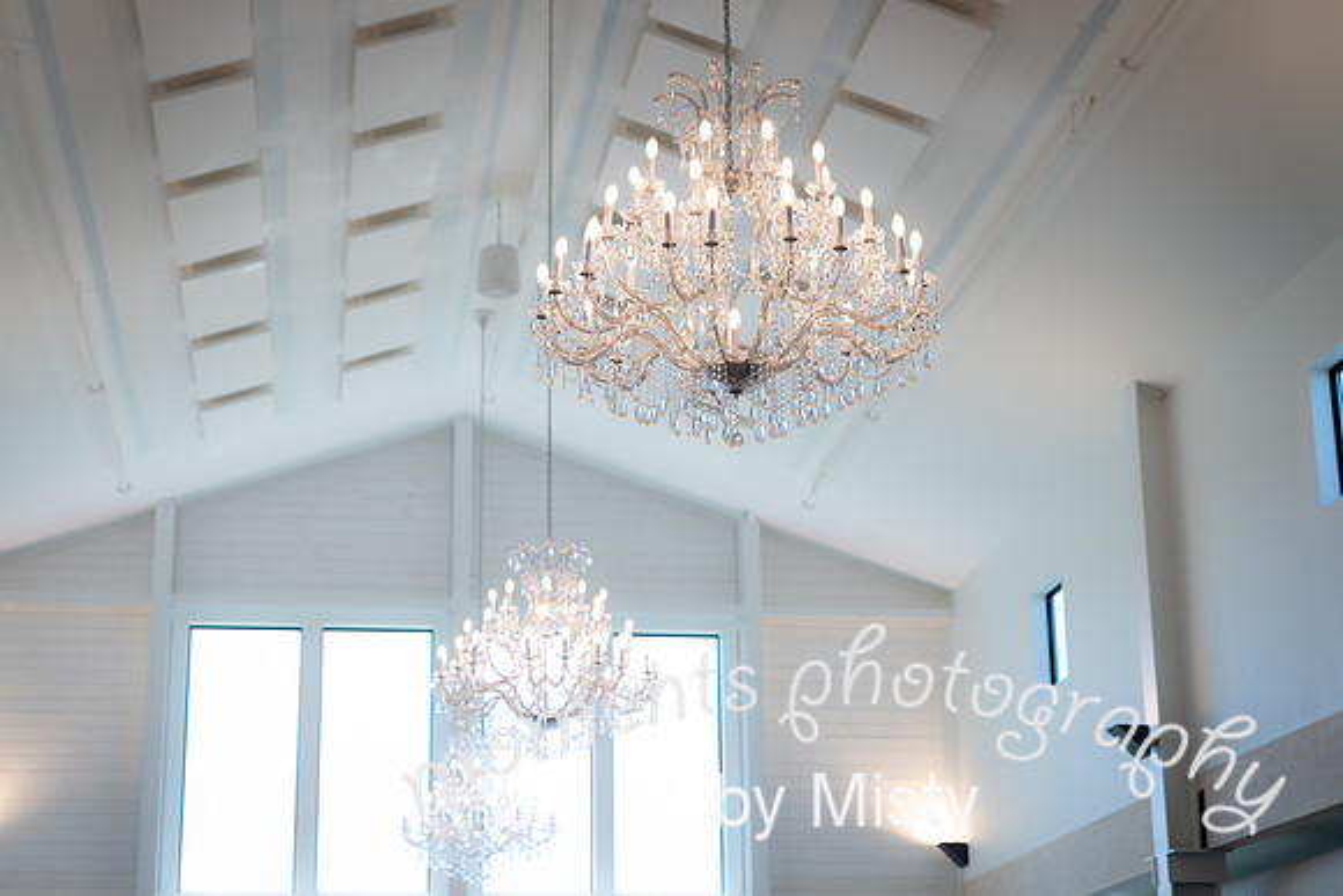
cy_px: 448
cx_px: 672
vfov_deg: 20.6
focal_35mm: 66
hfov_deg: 30.5
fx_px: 2467
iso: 160
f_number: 3.2
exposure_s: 1/125
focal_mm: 60
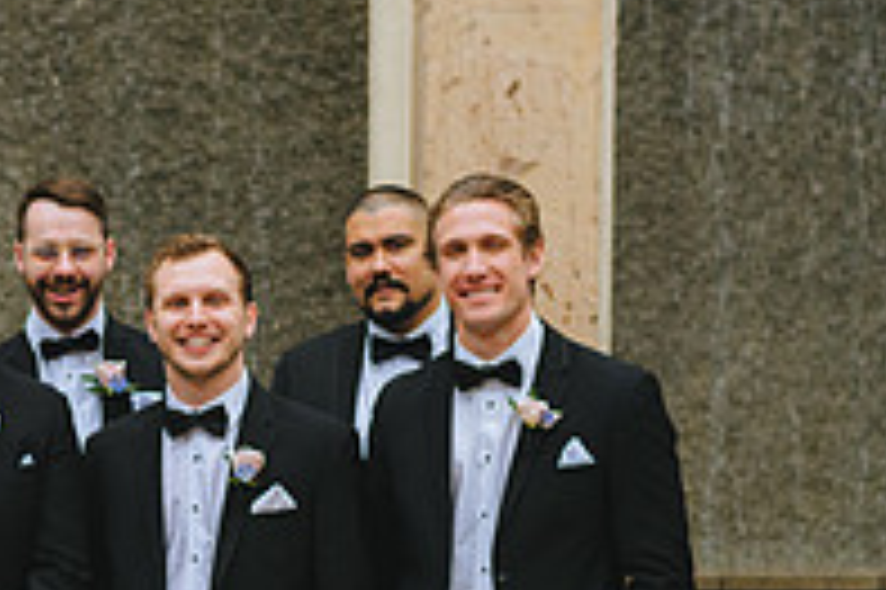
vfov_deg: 9.2
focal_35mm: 148
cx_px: -74
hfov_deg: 13.6
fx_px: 3639
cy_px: 619
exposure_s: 1/2000
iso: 400
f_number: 2.8
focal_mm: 50
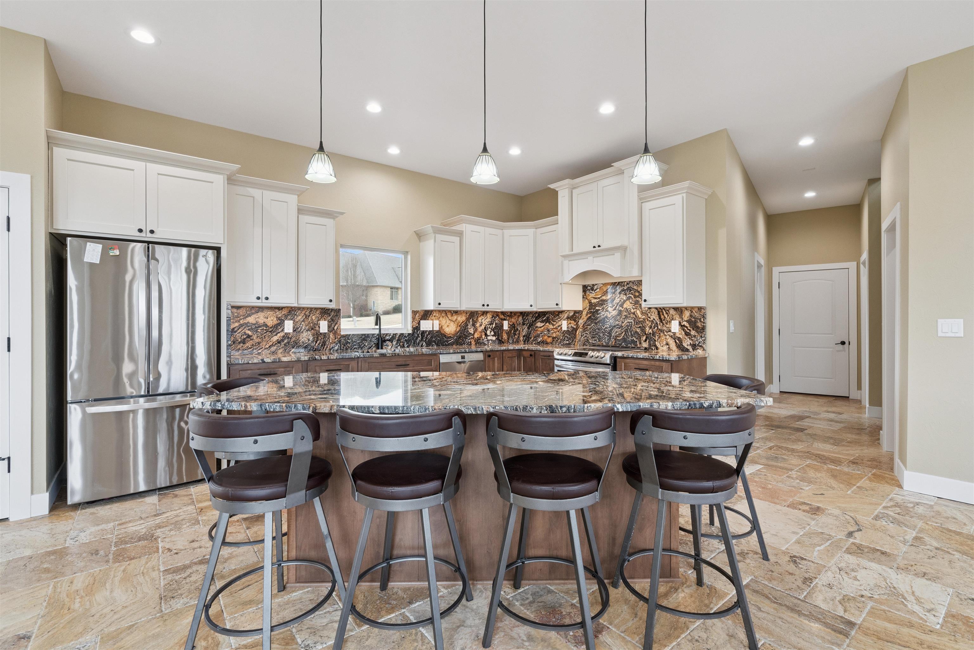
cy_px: 325
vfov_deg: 73.7
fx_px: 433
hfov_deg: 96.7
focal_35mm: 16
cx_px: 487
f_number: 10
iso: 800
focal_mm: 16
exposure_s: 1/25
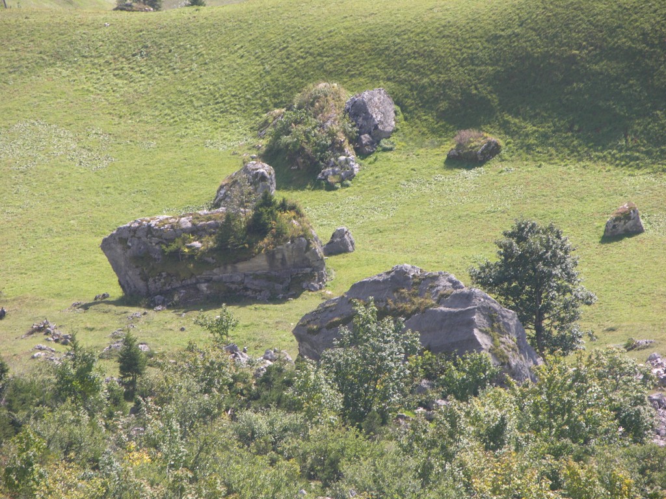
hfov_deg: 7.3
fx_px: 5195
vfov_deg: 5.5
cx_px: 333
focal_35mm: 270
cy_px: 250
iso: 50
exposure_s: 1/136
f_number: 4.7
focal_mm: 67.7
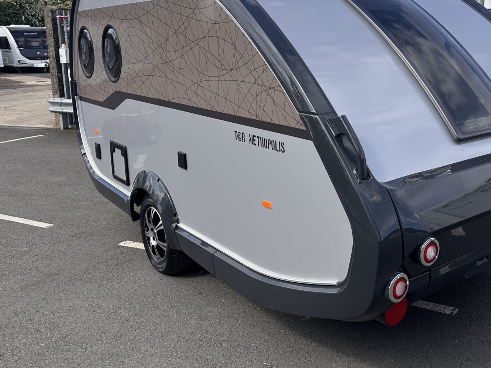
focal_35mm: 37
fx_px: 525
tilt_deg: -10.7
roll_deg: +0.6
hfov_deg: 48.9
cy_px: 129
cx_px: 345
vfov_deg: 38.3
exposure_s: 1/3155
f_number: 1.78
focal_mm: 6.86
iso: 80
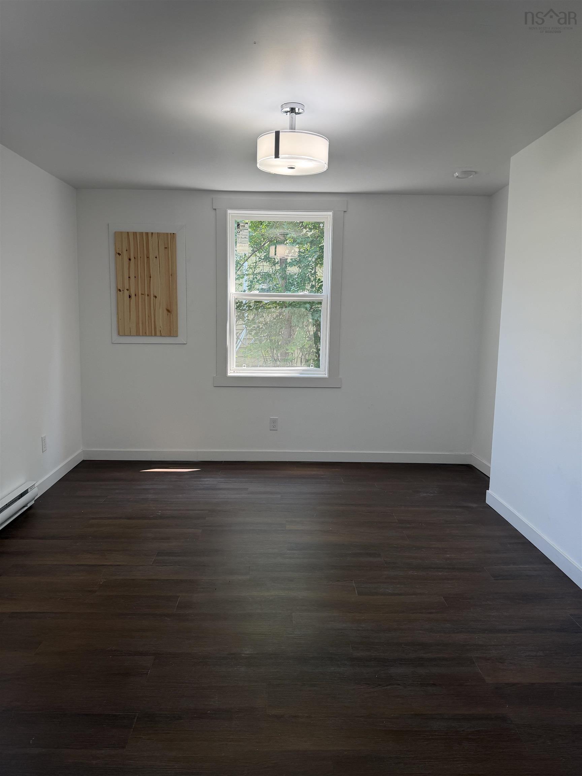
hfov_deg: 56.8
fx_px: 538
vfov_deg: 71.6
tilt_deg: -8.6
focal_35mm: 24
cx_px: 291
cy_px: 388
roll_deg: -1.3
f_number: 1.78
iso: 80
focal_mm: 6.76
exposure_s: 1/167
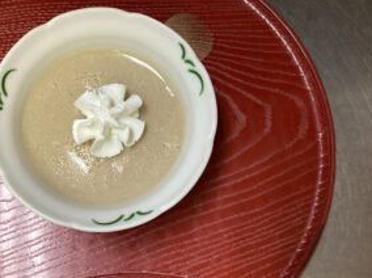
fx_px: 440
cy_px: 128
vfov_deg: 35.0
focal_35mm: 41
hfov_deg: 45.5
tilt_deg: -76.6
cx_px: 142
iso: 200
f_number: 2.4
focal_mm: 3.3
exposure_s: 1/60
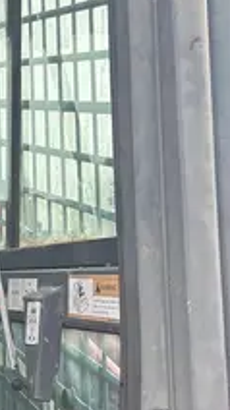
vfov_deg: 21.5
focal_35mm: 98
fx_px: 1064
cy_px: 334
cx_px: -300
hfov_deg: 10.7
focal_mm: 5.96
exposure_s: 1/128
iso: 40
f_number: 1.6
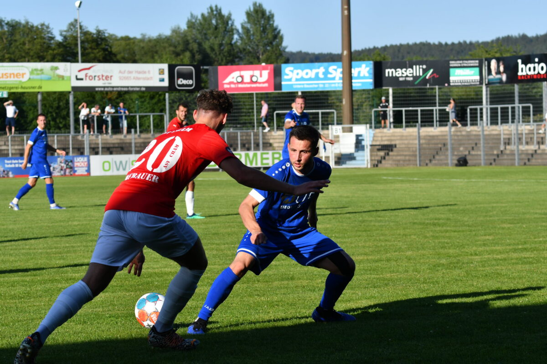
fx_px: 1823
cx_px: 274
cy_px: 182
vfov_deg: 11.4
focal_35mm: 120
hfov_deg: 17.1
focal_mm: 80
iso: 400
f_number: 6.3
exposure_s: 1/1600
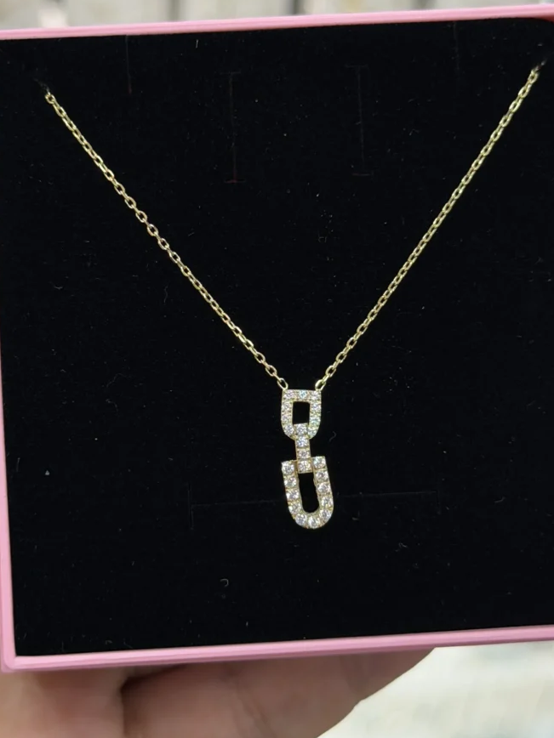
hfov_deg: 24.8
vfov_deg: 32.7
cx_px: 303
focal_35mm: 59
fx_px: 1259
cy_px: 350
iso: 80
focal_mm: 6.76
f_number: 1.78
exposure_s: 1/405
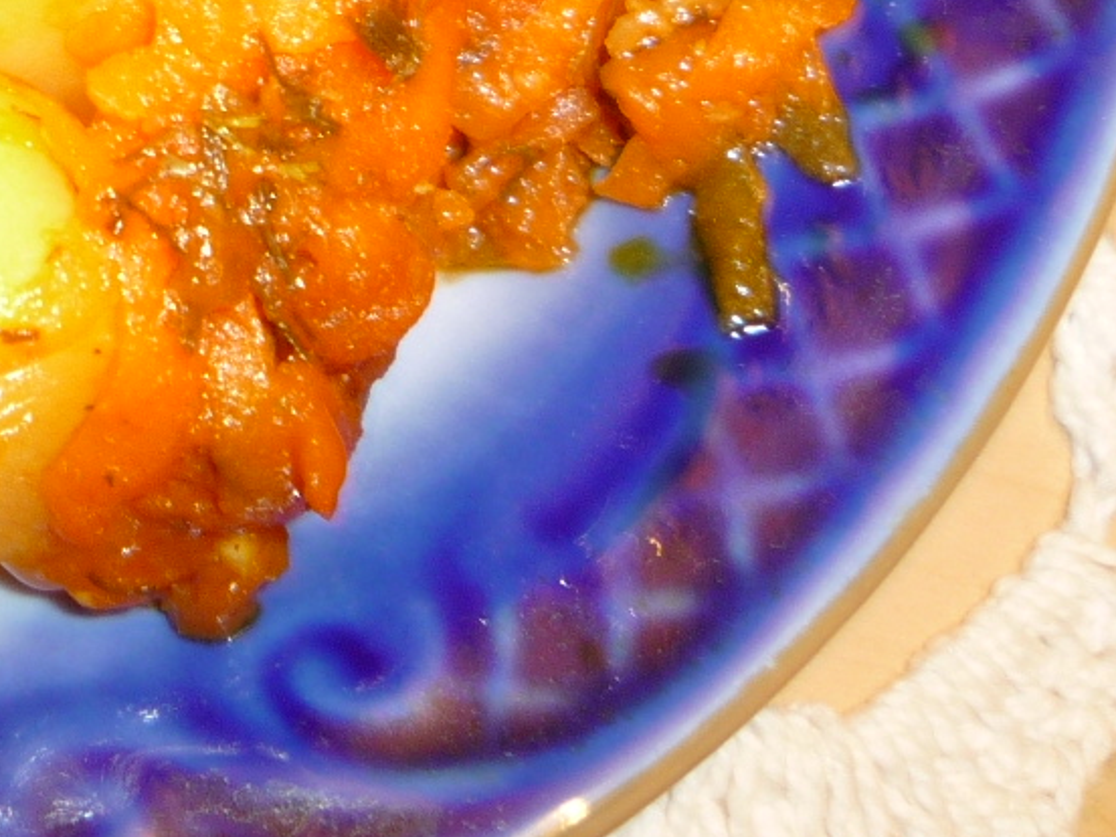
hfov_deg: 20.3
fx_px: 2805
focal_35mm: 87
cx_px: -402
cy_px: -315
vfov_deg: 15.9
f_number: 3.3
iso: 100
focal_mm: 5.2
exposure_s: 1/8
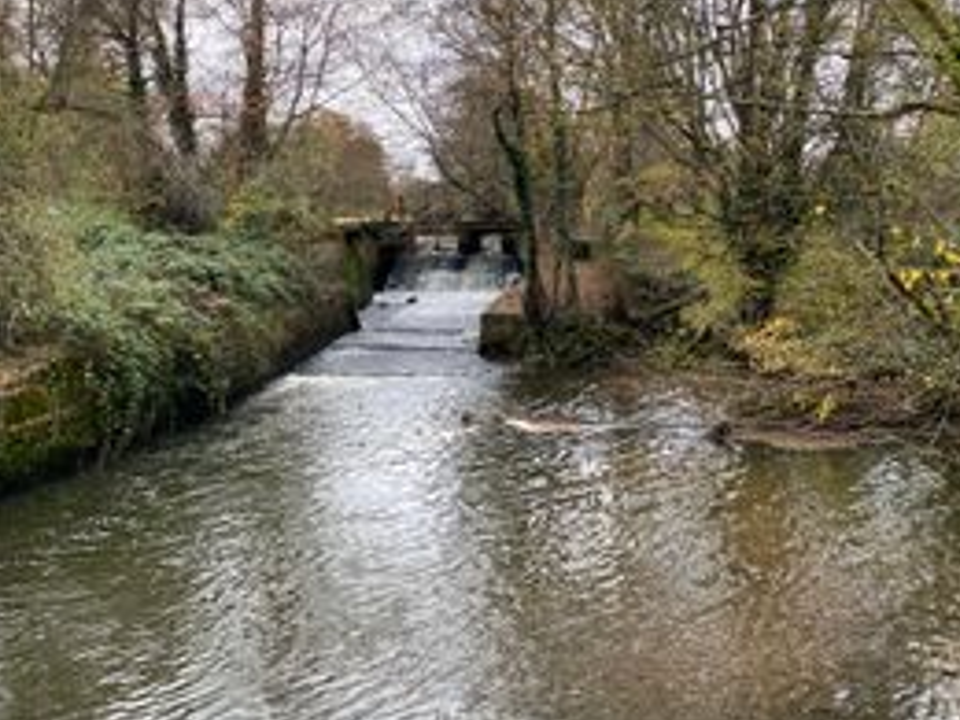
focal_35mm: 40
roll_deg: +0.3
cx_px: 491
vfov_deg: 36.0
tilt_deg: -8.5
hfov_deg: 46.8
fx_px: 1109
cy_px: 351
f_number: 1.8
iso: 100
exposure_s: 1/121
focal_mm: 4.25
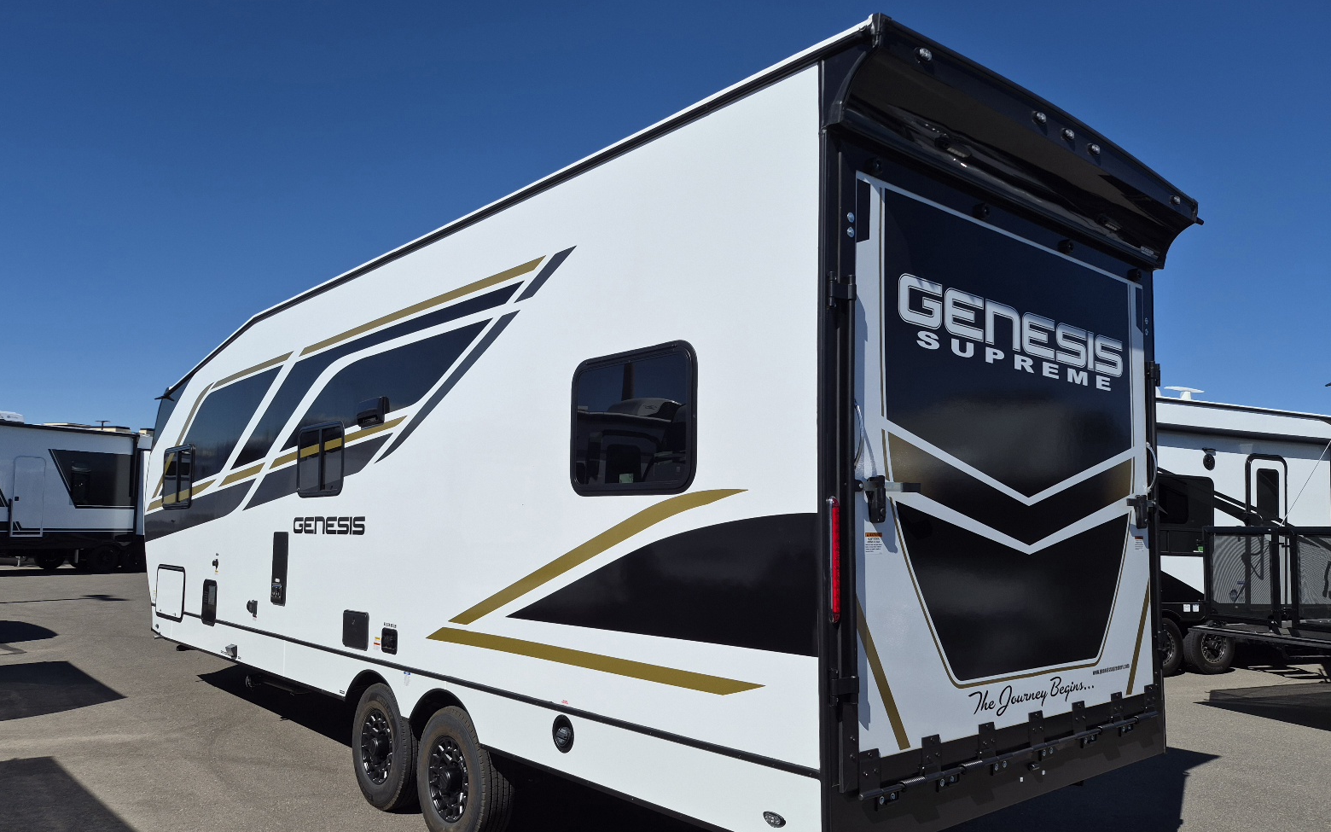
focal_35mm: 25
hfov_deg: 72.5
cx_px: 650
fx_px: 907
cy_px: 469
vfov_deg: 49.2
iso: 64
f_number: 1.8
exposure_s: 1/10000
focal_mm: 5.4
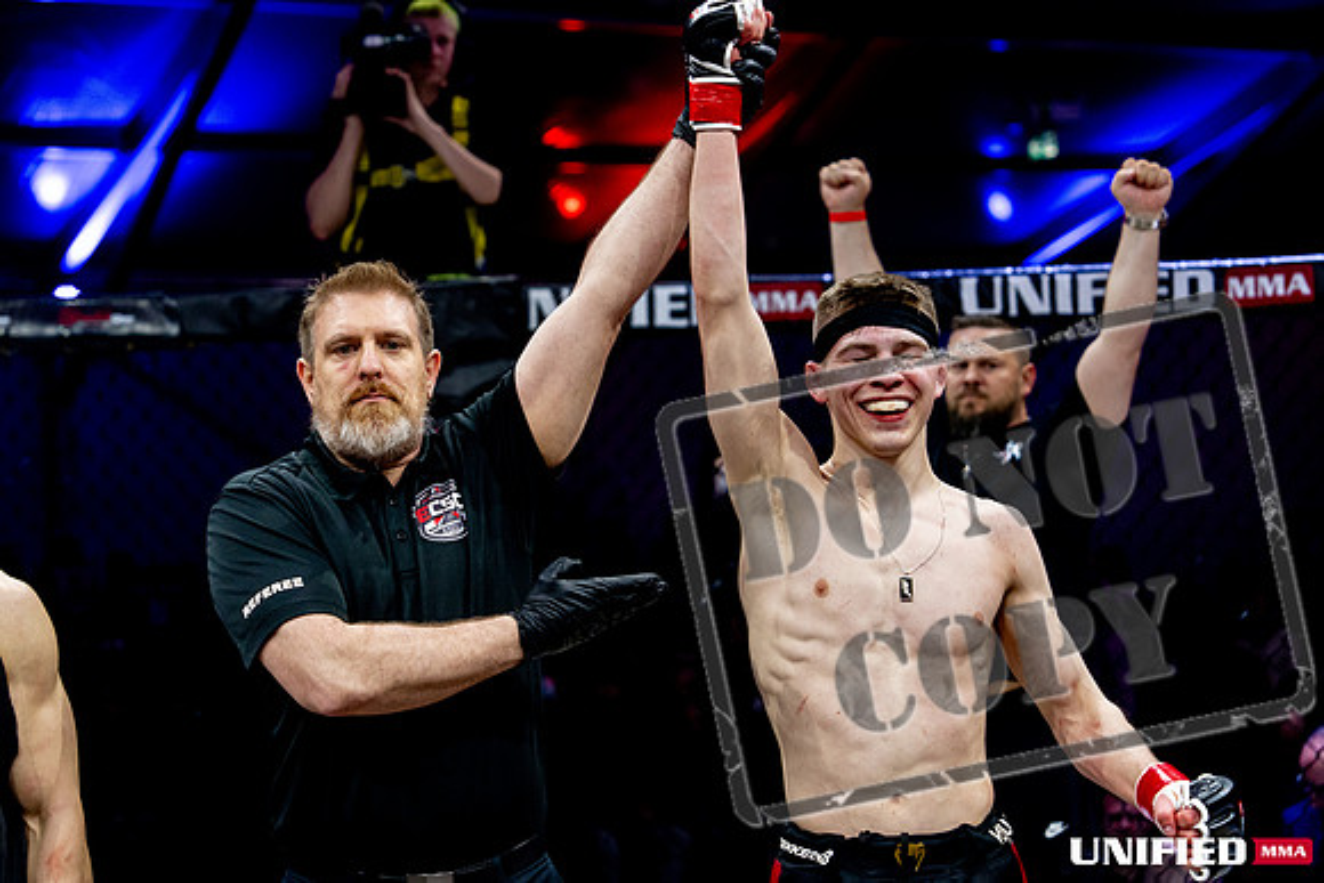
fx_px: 2543
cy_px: 442
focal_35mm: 69
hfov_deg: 29.2
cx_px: 662
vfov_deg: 19.7
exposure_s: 1/1250
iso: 3200
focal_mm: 65
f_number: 2.8
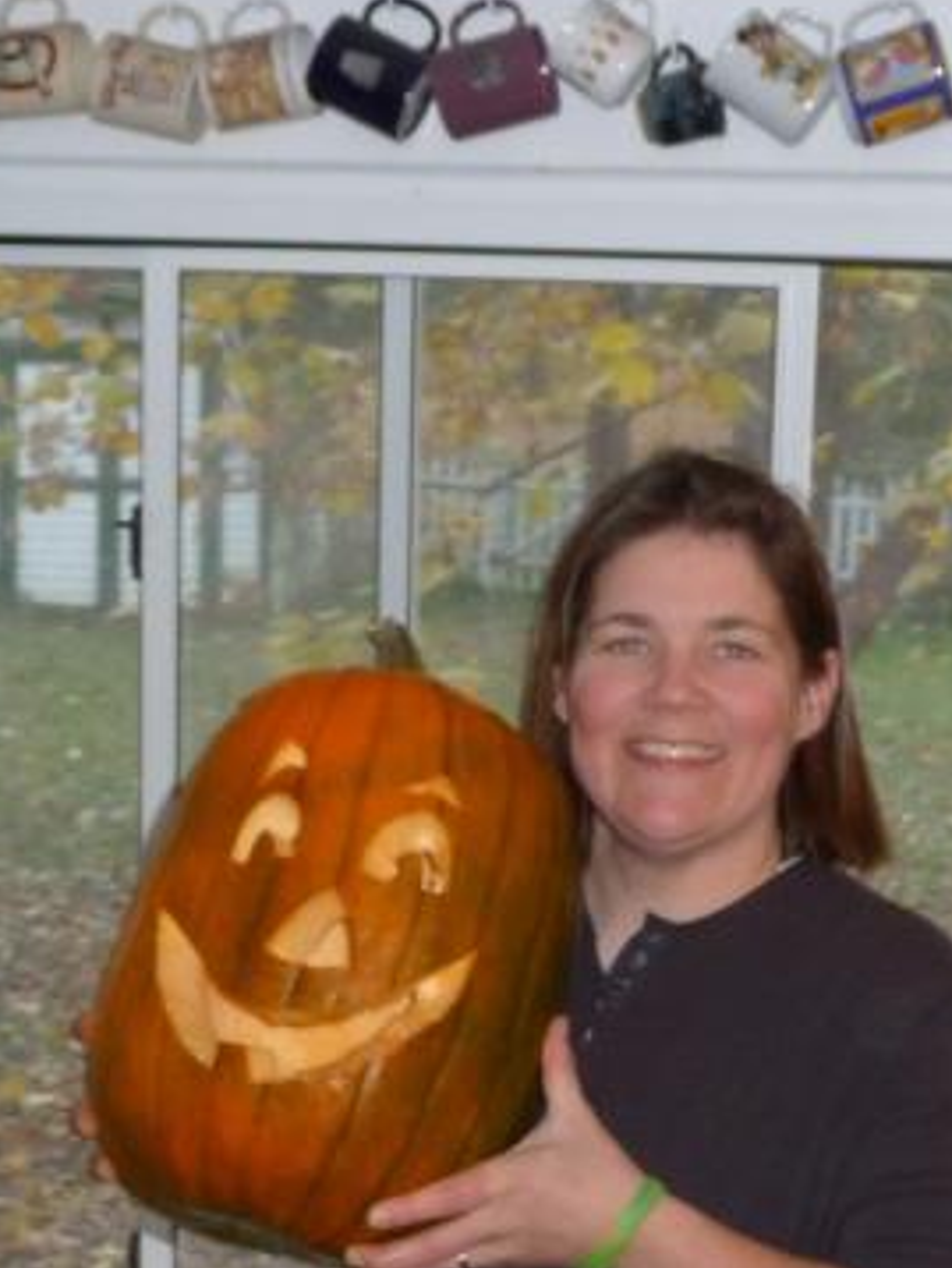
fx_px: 1465
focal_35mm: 40
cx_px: 506
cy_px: 744
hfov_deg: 36.0
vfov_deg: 46.6
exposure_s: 1/30
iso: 160
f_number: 3.5
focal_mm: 5.3
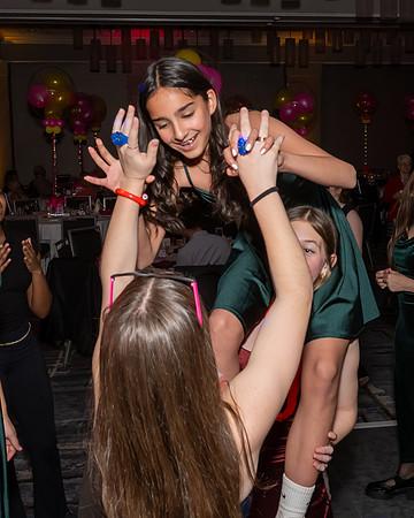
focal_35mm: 41
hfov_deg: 36.3
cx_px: 235
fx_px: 631
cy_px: 215
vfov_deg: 44.5
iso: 800
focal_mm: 17
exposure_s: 1/250
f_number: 7.1
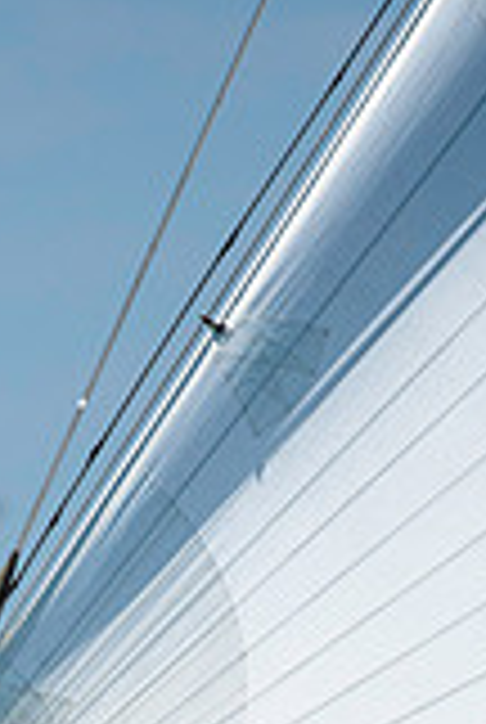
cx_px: -45
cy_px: 931
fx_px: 33731
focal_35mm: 1673
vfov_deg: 1.2
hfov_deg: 0.8
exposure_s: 1/3200
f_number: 5
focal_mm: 400
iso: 400
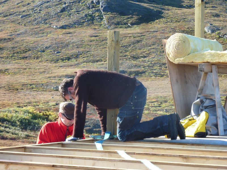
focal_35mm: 104
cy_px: 85
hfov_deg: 18.9
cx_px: 114
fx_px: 682
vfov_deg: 14.2
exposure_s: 1/125
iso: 80
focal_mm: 17
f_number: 4.3
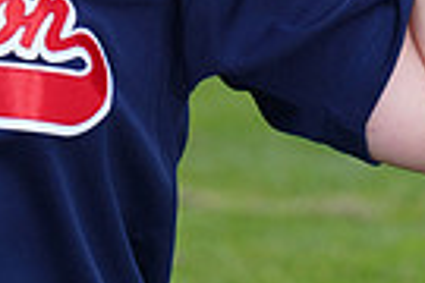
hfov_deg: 2.9
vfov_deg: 1.9
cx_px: -76
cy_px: -291
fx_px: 8499
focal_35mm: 720
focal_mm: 168
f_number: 9
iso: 200
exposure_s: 1/250
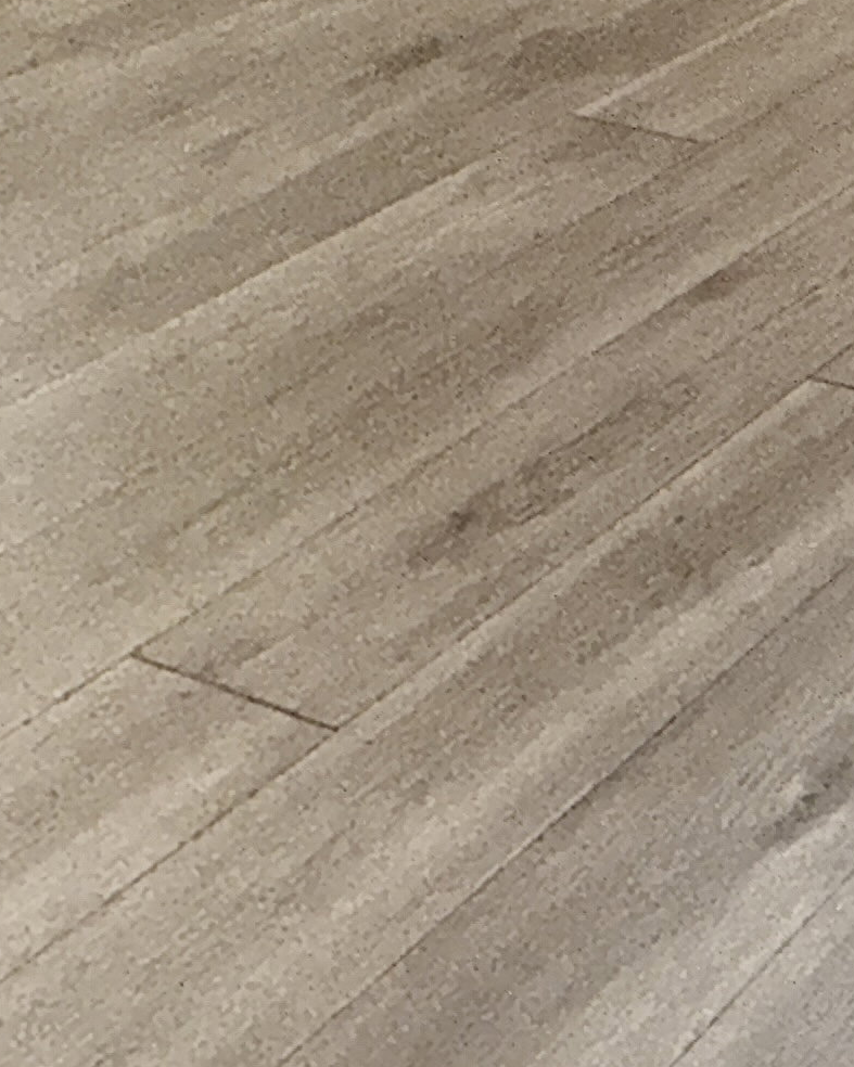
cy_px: -485
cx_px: 1946
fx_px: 1770
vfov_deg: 25.9
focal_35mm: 56
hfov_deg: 16.0
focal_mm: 2.22
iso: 32
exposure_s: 1/122
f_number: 2.2
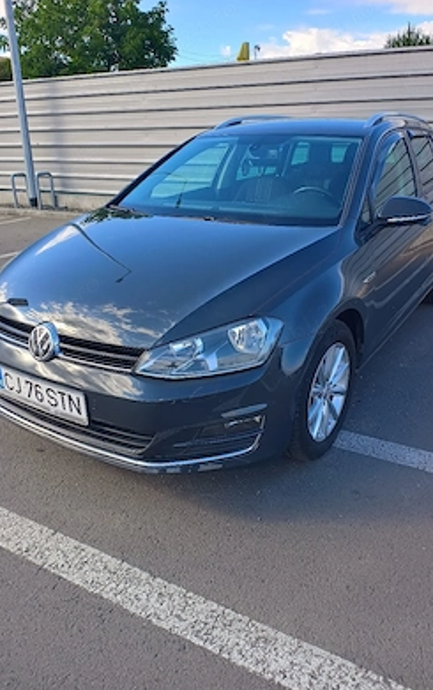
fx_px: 490
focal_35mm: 26
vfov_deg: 70.4
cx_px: 216
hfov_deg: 47.7
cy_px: 341
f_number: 1.4
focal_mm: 5.89
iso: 101
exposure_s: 1/625
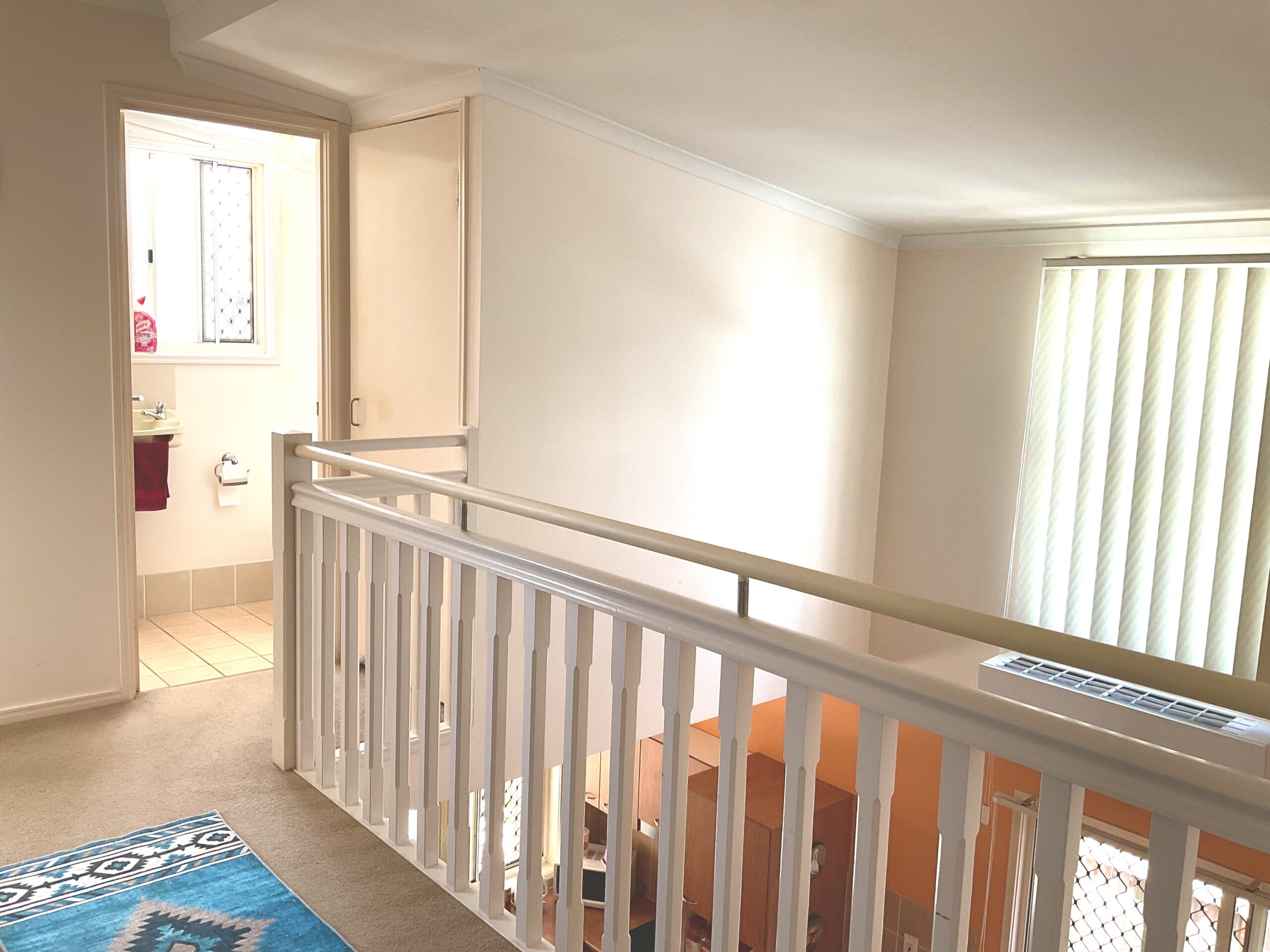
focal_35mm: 29
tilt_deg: -7.7
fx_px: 1064
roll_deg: -3.2
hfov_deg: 61.7
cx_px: 635
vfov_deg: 48.2
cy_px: 476
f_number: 1.8
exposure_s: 1/122
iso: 50
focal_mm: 3
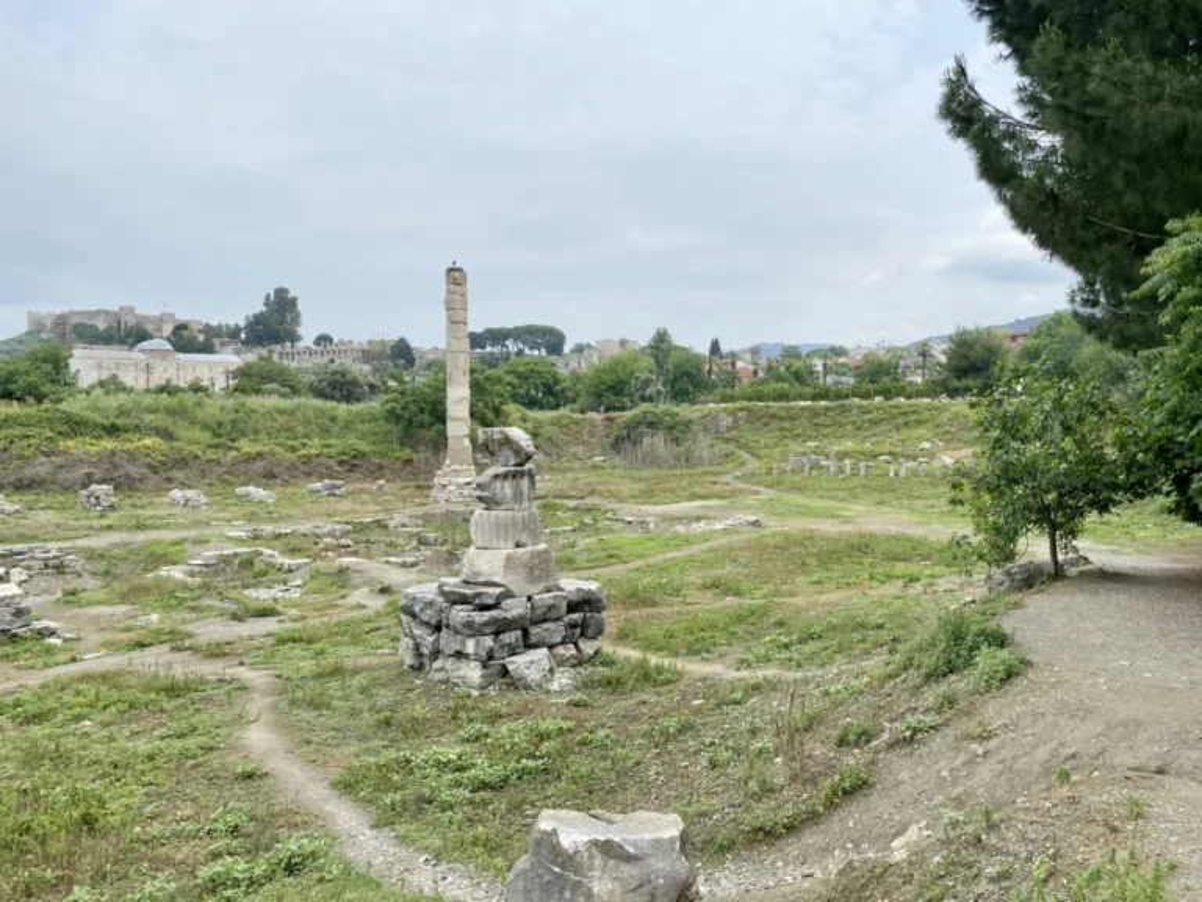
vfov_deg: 53.1
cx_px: 601
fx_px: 903
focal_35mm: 26
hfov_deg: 67.3
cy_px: 451
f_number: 1.8
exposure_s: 1/4444
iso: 32
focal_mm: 4.25
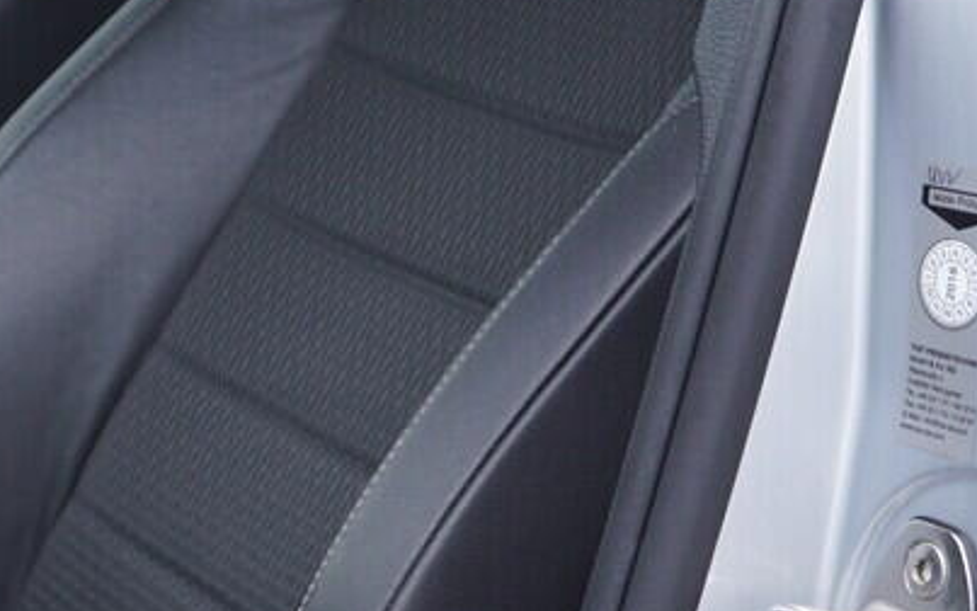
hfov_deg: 15.0
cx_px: -410
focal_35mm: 131
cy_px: 177
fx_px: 3489
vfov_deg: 10.0
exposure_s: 1/40
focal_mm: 24
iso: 125
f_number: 2.8
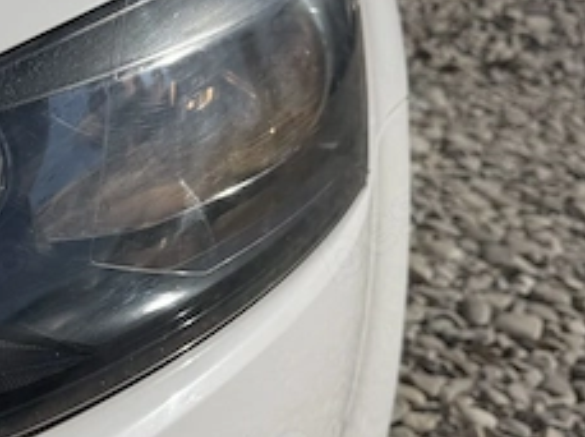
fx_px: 1063
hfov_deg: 28.9
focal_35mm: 63
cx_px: 8
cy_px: 189
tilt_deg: -22.2
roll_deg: -4.0
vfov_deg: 23.2
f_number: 1.78
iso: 80
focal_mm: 6.76
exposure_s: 1/11905
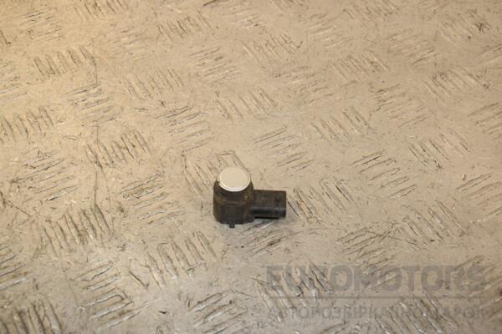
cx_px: 251
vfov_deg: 25.8
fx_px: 732
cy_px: 167
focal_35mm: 52
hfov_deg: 37.9
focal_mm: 35
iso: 800
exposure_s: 1/200
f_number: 8
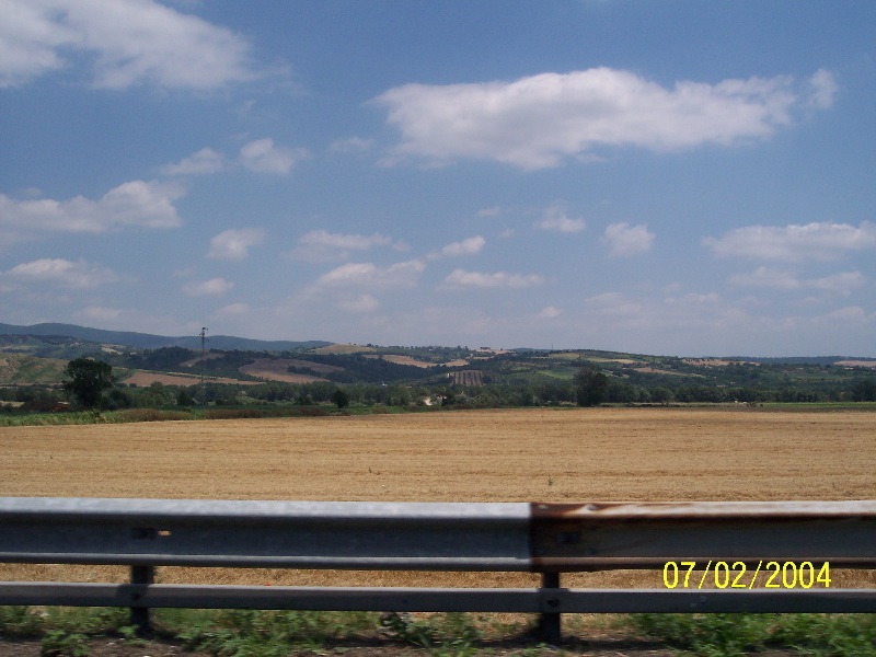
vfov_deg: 37.7
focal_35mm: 38
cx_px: 438
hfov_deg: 49.0
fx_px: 962
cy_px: 328
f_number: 4.8
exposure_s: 1/1000
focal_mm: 8
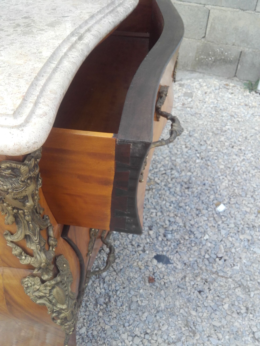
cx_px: 130
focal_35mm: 31
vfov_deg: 58.4
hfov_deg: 45.4
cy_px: 173
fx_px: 310
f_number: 2.2
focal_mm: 3.3
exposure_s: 1/120
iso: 50
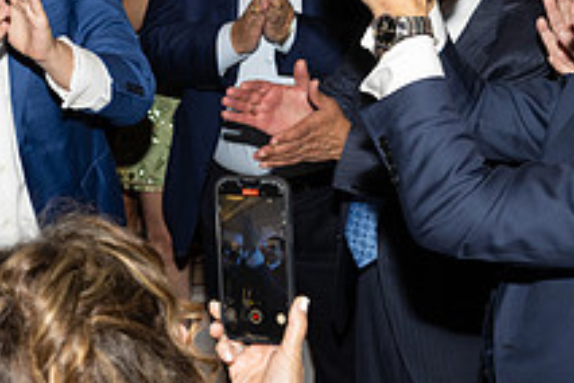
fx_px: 1562
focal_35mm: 98
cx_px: 51
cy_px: 53
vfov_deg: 13.9
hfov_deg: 20.4
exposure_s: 1/100
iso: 800
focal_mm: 36
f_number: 5.6
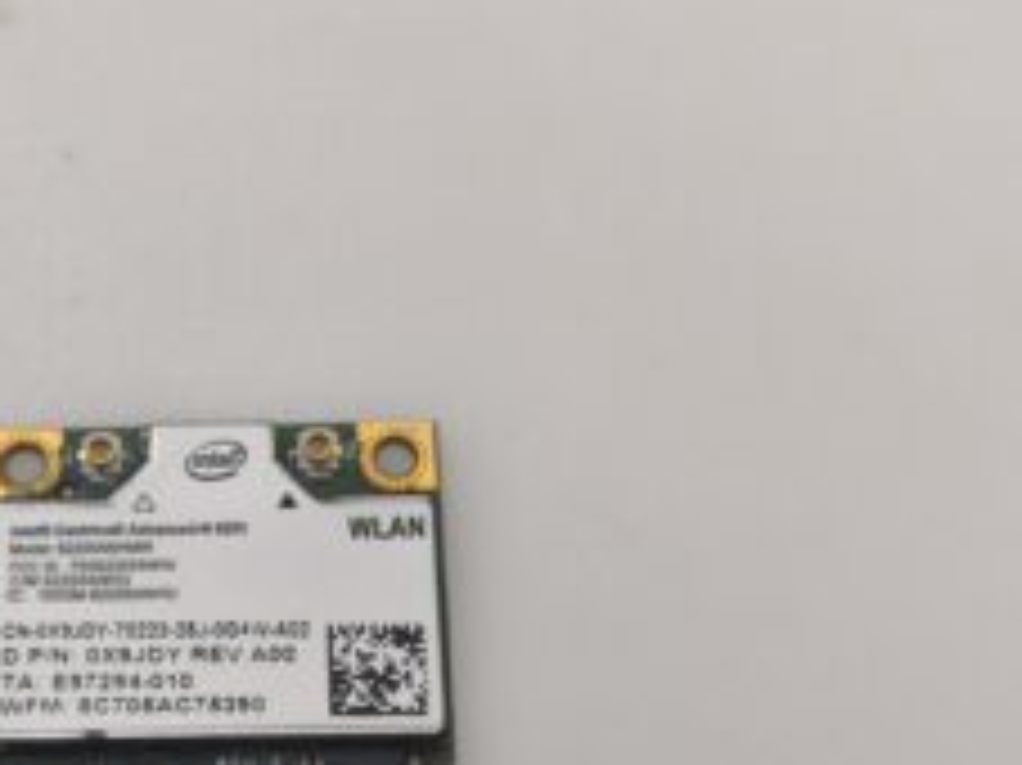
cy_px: 565
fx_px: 1593
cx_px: 248
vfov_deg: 26.7
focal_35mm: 54
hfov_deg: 34.8
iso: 400
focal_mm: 6.57
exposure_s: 1/50
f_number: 1.6
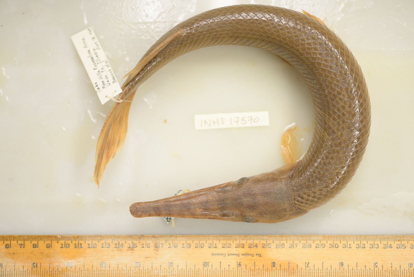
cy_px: 138
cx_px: 207
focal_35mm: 60
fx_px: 690
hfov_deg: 33.4
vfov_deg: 22.6
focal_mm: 60
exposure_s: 1/160
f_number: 3.2
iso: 800
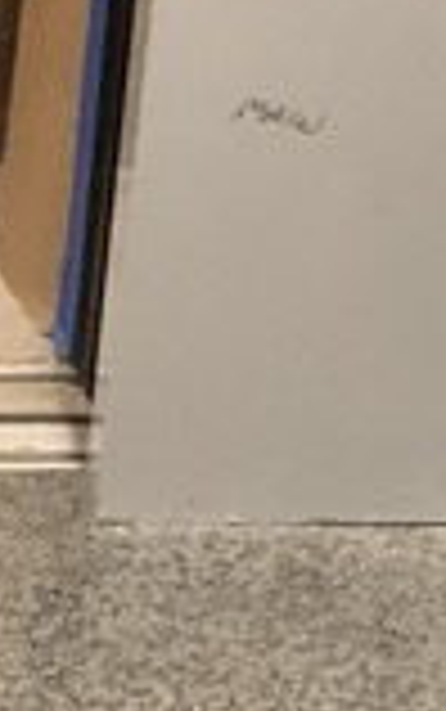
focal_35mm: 206
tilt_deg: -44.0
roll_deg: +1.6
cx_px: -543
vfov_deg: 8.7
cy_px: 1980
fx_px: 3999
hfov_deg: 6.2
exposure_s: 1/12
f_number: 1.8
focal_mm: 3.99
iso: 100
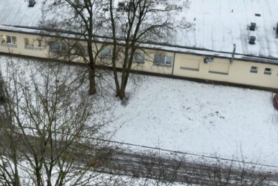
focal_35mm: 56
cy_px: -4
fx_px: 432
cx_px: 91
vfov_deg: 23.1
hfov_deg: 35.3
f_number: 2.8
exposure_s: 1/50
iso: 100
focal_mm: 8.38
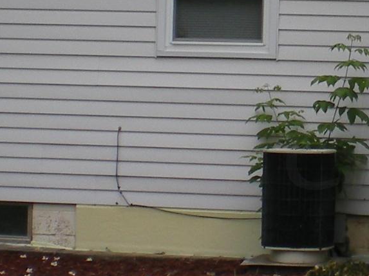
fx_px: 1886
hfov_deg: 11.0
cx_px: 455
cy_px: 153
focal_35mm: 177
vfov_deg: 8.4
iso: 64
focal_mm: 6.3
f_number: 4.6
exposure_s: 1/268
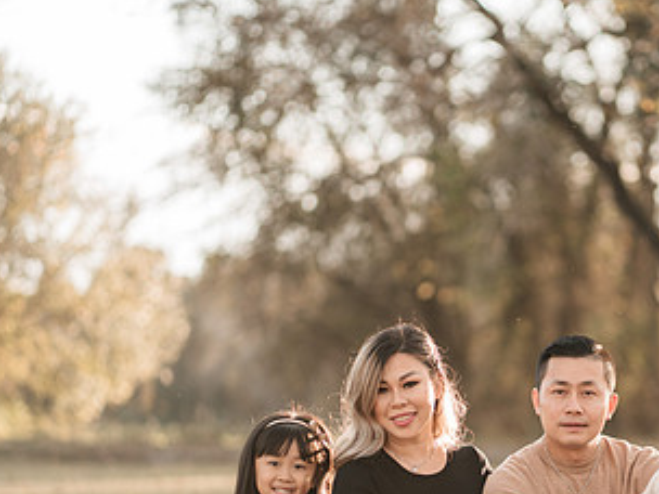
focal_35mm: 156
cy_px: 385
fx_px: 2970
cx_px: 494
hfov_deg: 12.6
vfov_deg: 9.5
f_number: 1.8
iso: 125
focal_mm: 85
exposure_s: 1/500
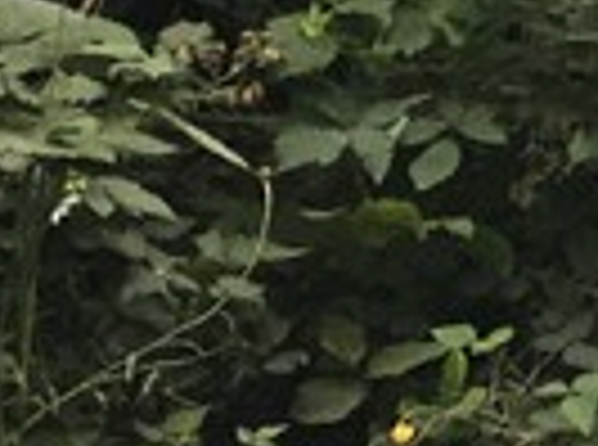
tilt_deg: +2.7
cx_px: 2185
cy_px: -1248
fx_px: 3859
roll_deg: +0.0
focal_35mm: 224
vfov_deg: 5.8
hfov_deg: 7.2
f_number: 2.2
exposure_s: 1/425
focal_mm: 4.15
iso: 25
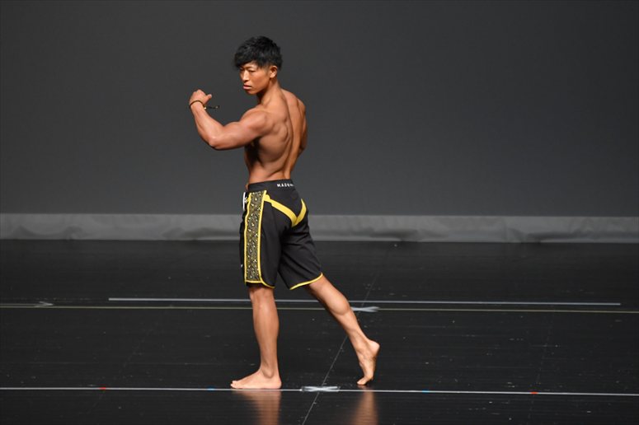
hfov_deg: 6.0
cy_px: 212
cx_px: 320
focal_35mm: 345
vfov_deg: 4.0
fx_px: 6121
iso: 2000
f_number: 5.6
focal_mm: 230
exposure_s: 1/400
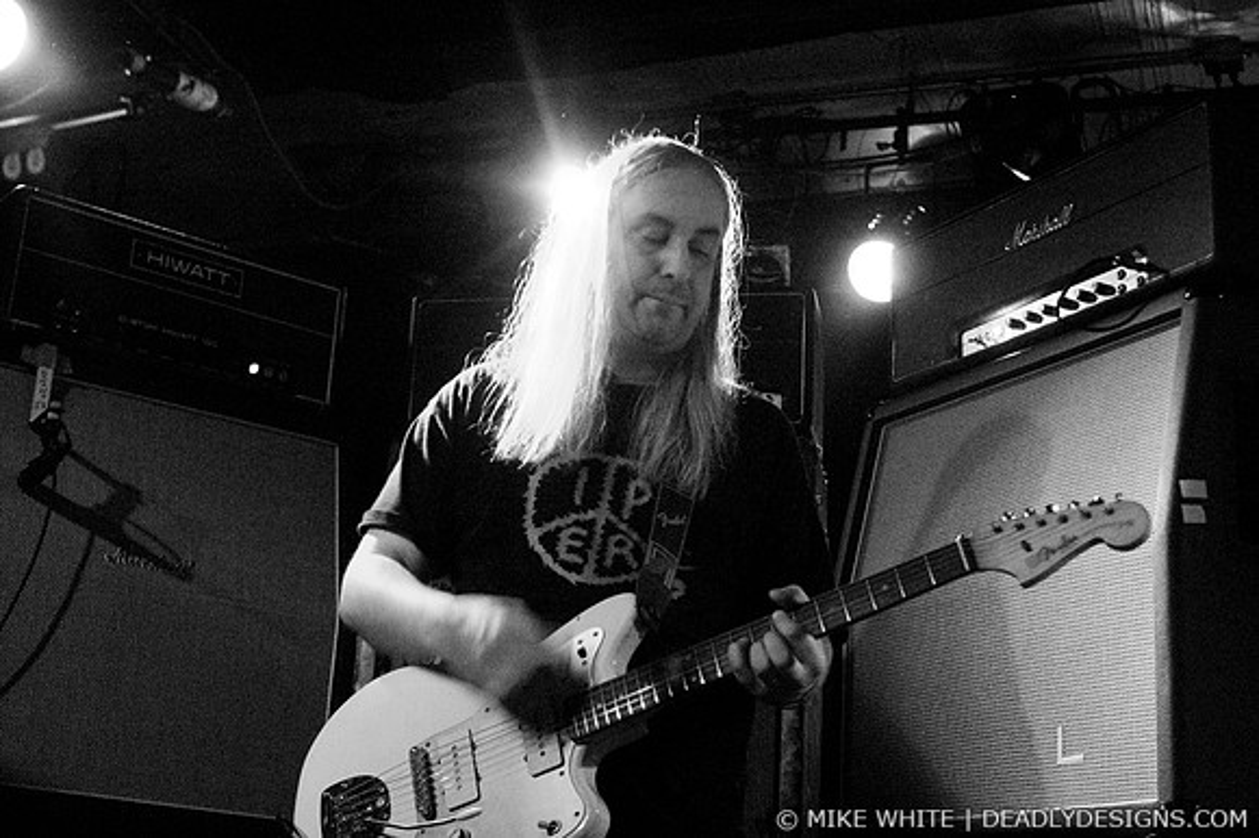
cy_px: 419
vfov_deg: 25.7
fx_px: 1835
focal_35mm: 52
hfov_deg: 37.9
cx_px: 630
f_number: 2.8
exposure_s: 1/30
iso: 1600
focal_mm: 35
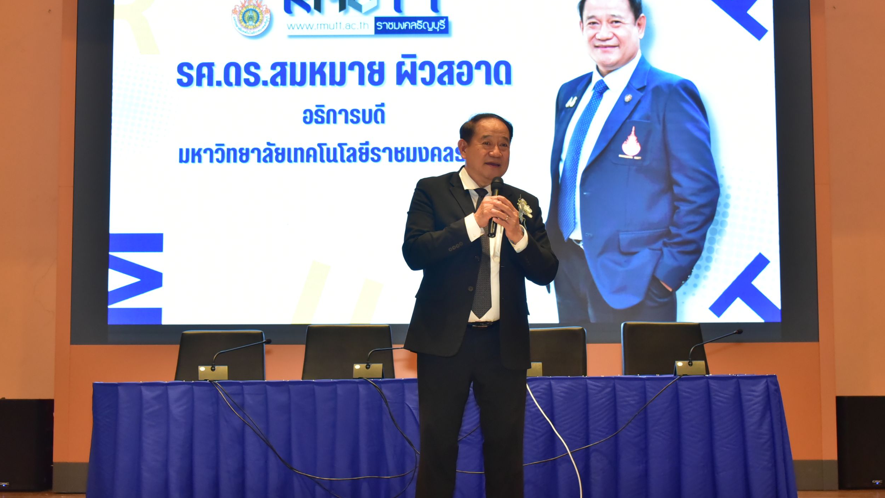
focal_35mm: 61
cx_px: 443
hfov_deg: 34.4
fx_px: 1431
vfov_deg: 19.7
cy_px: 240
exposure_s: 1/125
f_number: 5.6
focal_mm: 58
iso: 4000
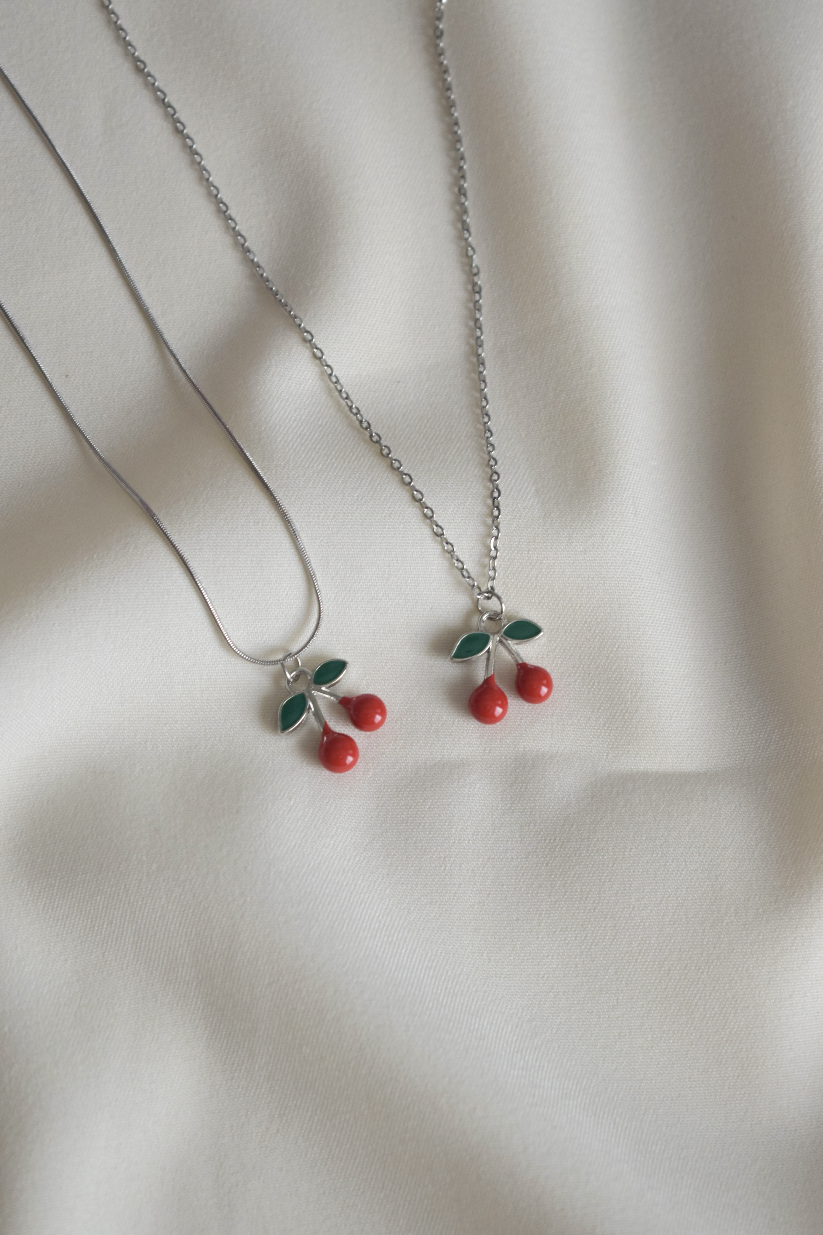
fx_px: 2829
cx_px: 412
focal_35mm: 82
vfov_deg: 24.6
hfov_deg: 16.6
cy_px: 618
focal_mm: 55
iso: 560
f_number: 5.6
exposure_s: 1/30
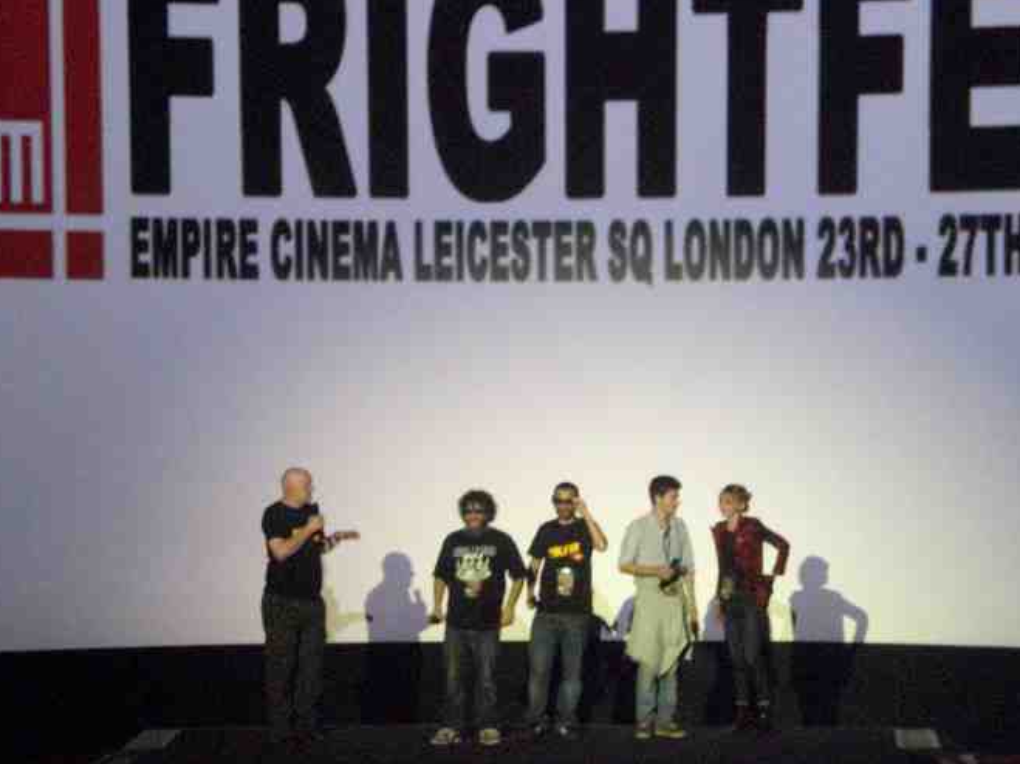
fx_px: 4331
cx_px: 548
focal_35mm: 147
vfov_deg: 10.1
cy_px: 381
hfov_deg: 13.4
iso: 800
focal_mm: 18.9
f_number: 5.9
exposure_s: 1/50
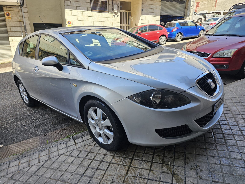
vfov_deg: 58.9
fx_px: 163
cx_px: 122
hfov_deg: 73.9
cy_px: 92
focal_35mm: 23
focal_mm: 6.3
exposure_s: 1/142
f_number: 1.7
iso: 10
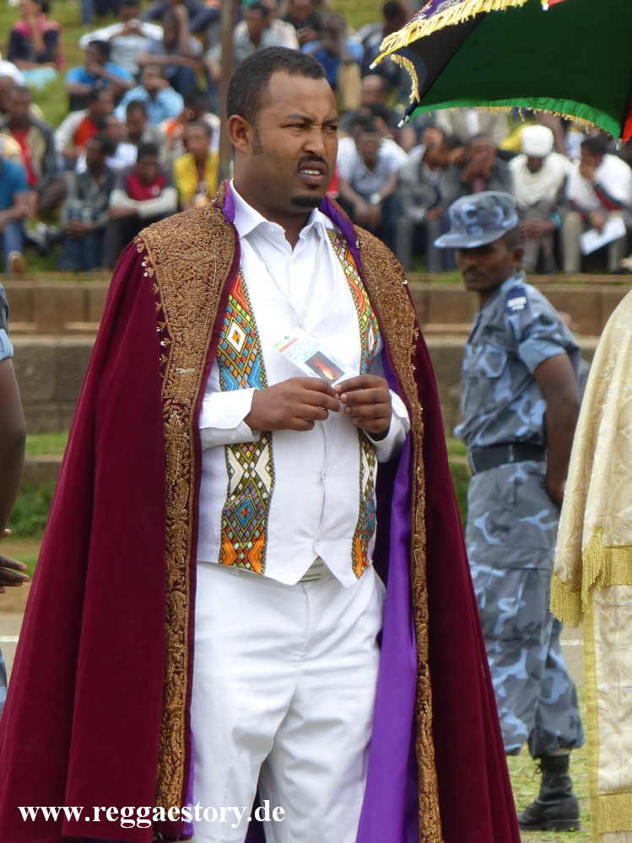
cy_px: 422
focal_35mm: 452
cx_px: 316
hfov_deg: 3.3
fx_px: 11013
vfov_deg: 4.4
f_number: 4
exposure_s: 1/400
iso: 100
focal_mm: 81.3
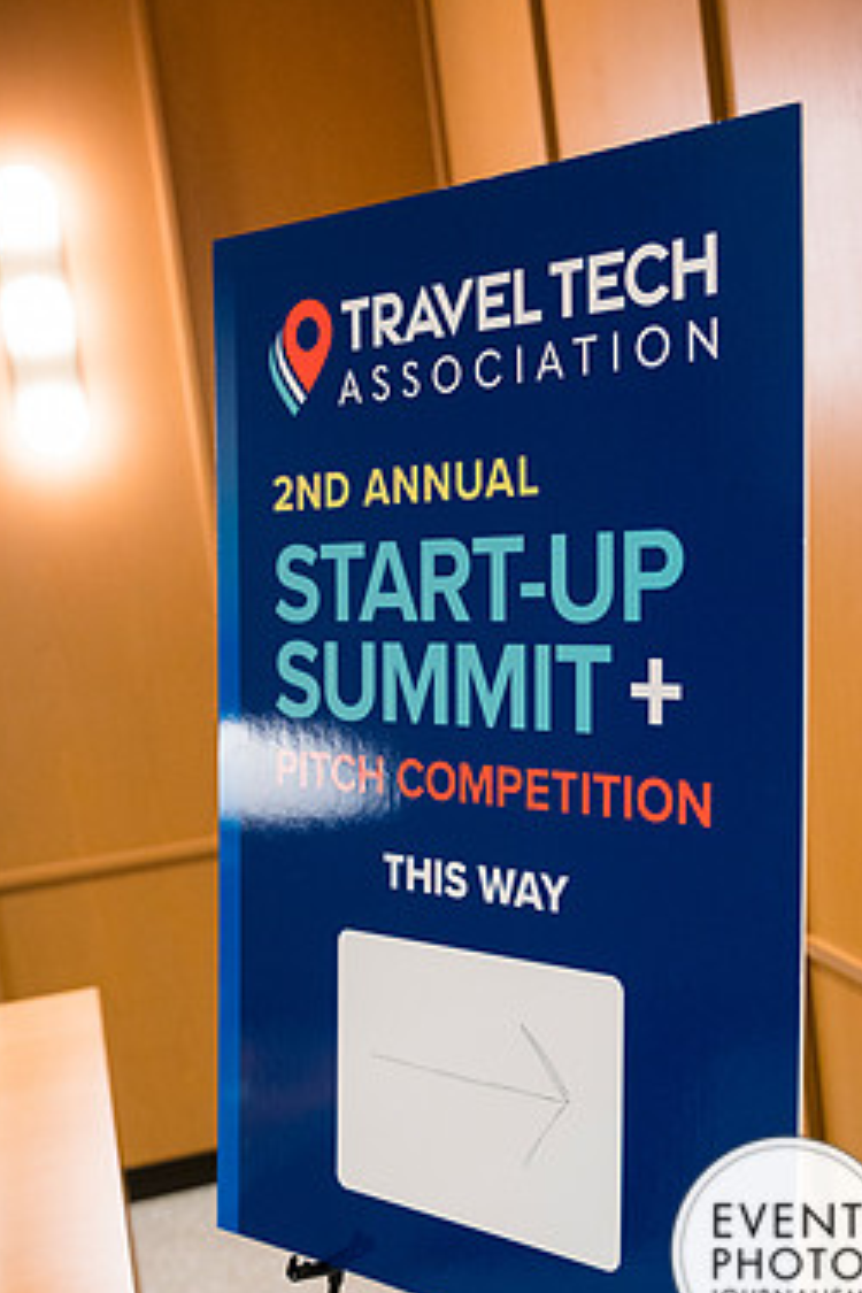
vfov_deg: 46.4
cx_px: 497
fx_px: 1508
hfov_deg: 31.8
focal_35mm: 42
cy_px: 700
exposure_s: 1/200
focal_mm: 35
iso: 3600
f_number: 3.2
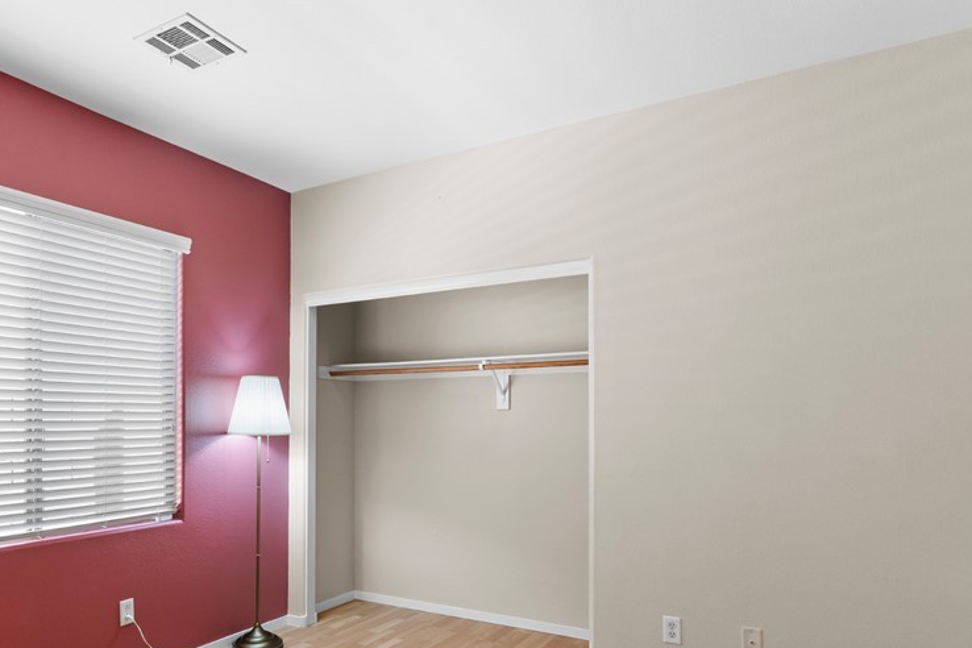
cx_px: 395
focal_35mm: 25
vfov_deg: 50.5
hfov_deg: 70.9
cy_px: 421
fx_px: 675
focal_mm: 17
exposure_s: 1/5
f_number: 8
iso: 400
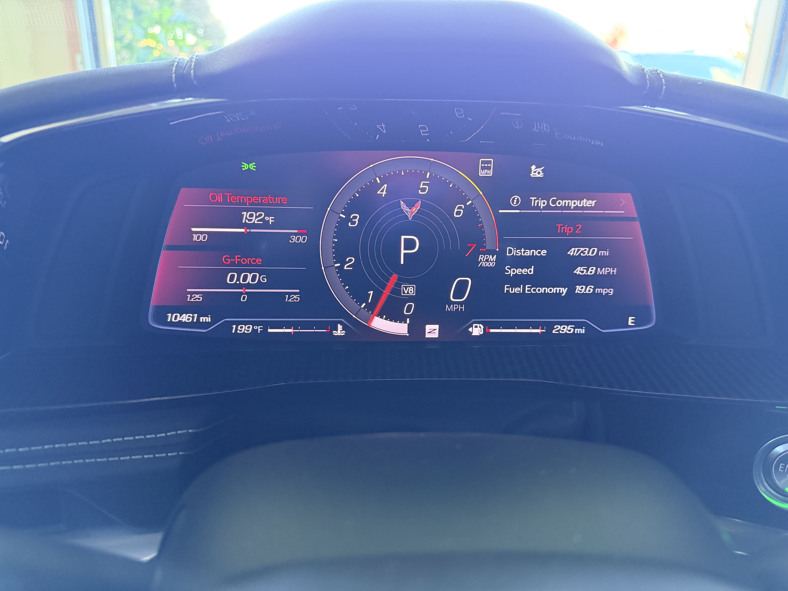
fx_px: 546
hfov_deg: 71.6
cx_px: 394
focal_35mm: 24
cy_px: 296
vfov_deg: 56.8
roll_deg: -2.0
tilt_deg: -19.7
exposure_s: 1/51
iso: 800
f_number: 1.78
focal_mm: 6.76
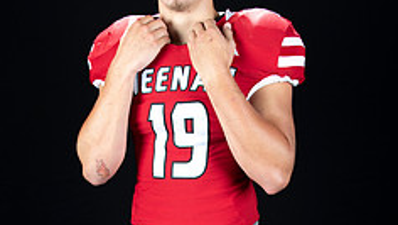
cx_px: 184
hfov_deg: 32.8
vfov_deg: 18.2
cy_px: 242
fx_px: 676
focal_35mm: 64
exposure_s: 1/160
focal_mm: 32
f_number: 9
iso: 320
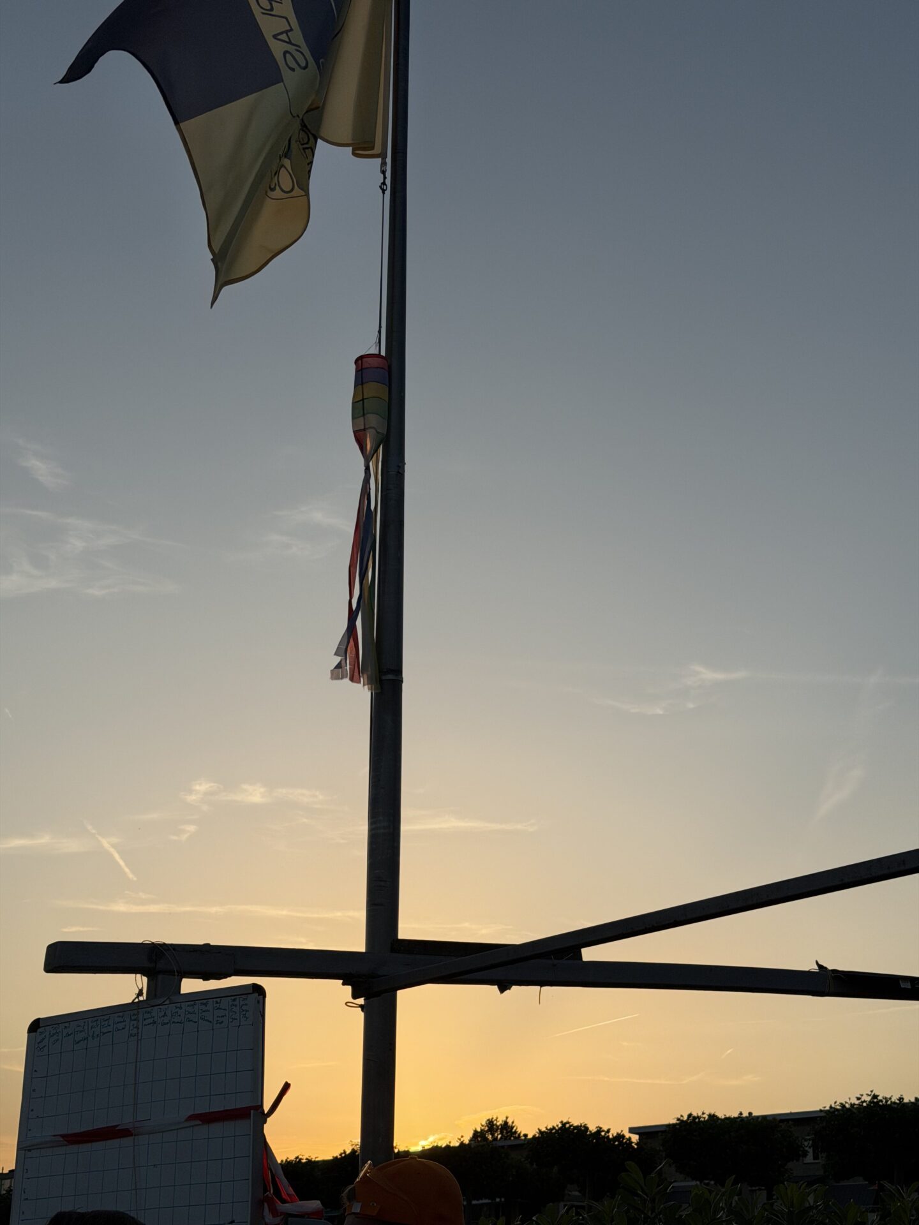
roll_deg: -0.8
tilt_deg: +21.0
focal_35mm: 48
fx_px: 1699
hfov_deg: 30.3
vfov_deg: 39.7
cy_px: 612
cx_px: 460
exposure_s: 1/5208
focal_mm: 6.76
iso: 64
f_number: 1.78
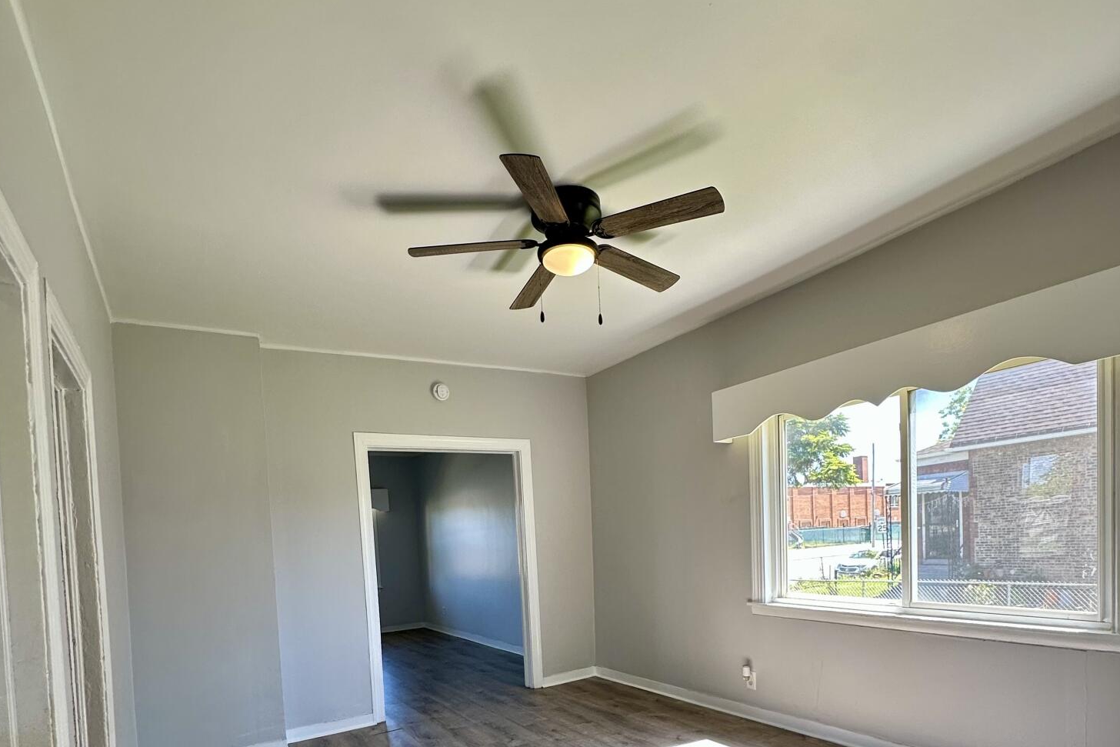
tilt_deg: -2.3
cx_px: 570
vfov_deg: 58.4
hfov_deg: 84.0
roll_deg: +2.1
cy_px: 569
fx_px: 622
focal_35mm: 20
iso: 64
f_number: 2.2
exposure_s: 1/99
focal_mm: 2.22
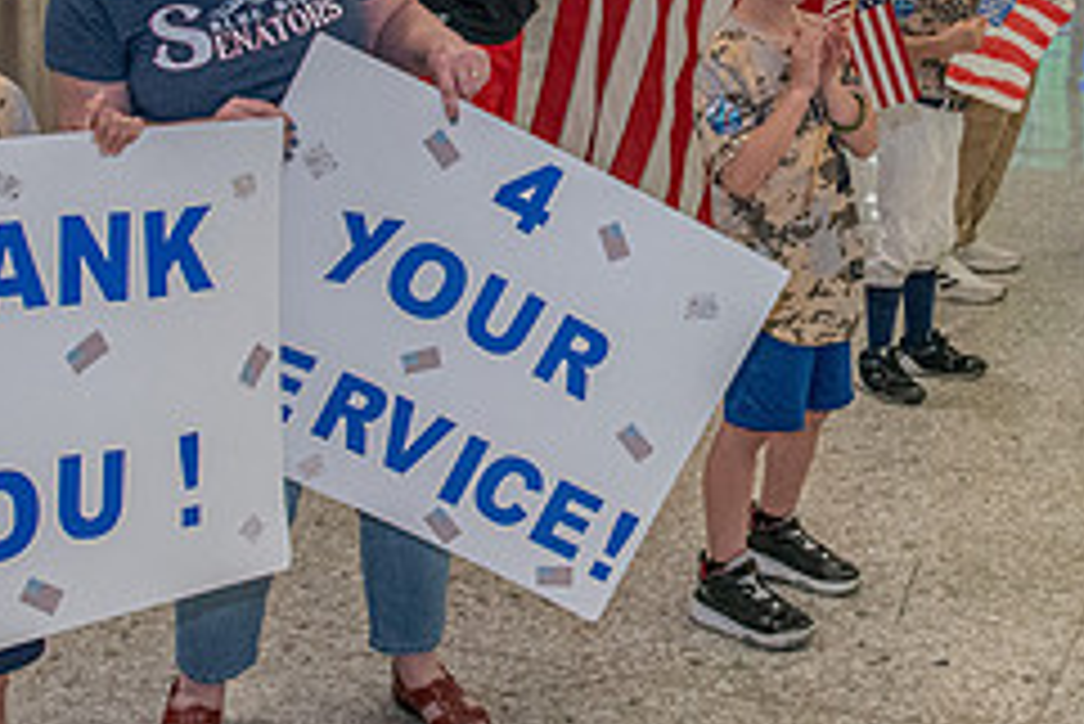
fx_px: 1928
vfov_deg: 21.0
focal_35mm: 64
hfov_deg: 31.1
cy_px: 135
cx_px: 749
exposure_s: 1/125
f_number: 8
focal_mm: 24
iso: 3200
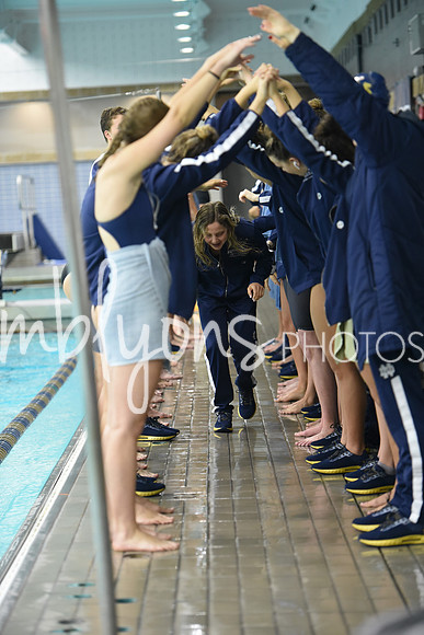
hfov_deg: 11.4
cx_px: 212
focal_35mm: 120
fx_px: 2119
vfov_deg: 17.1
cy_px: 318
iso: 3200
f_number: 2.8
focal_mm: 120
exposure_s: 1/400
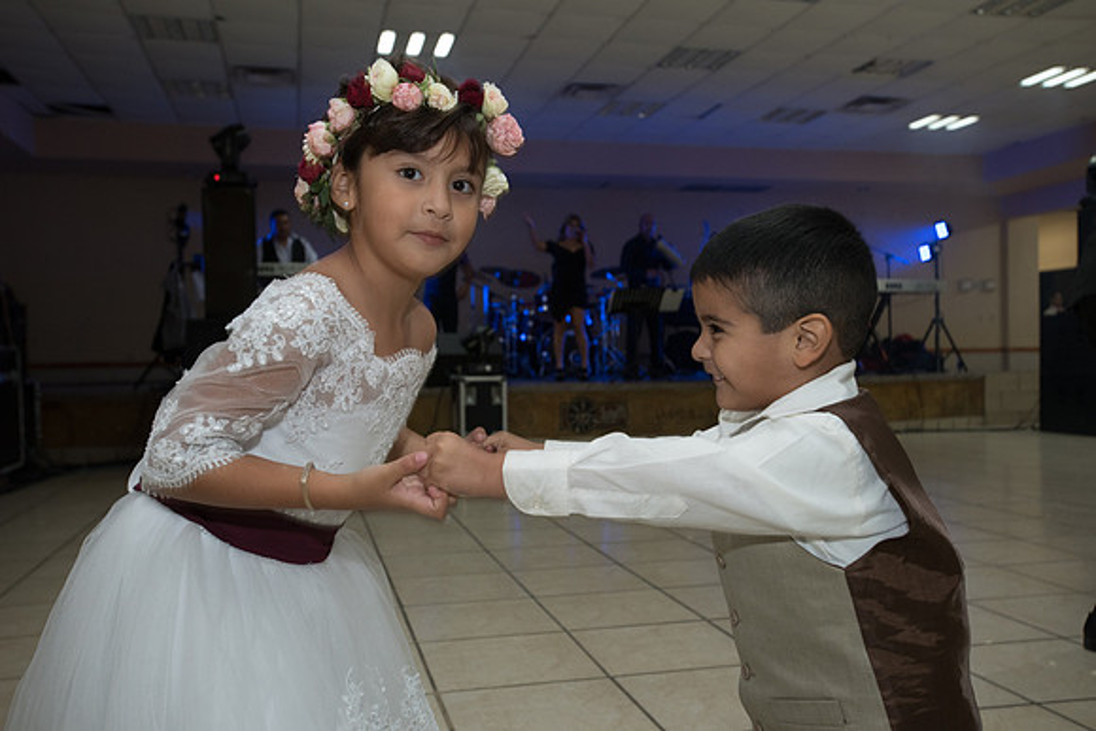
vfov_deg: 37.9
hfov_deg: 54.4
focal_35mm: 35
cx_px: 548
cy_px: 366
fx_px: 1066
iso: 1600
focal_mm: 35
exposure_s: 1/100
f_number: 4
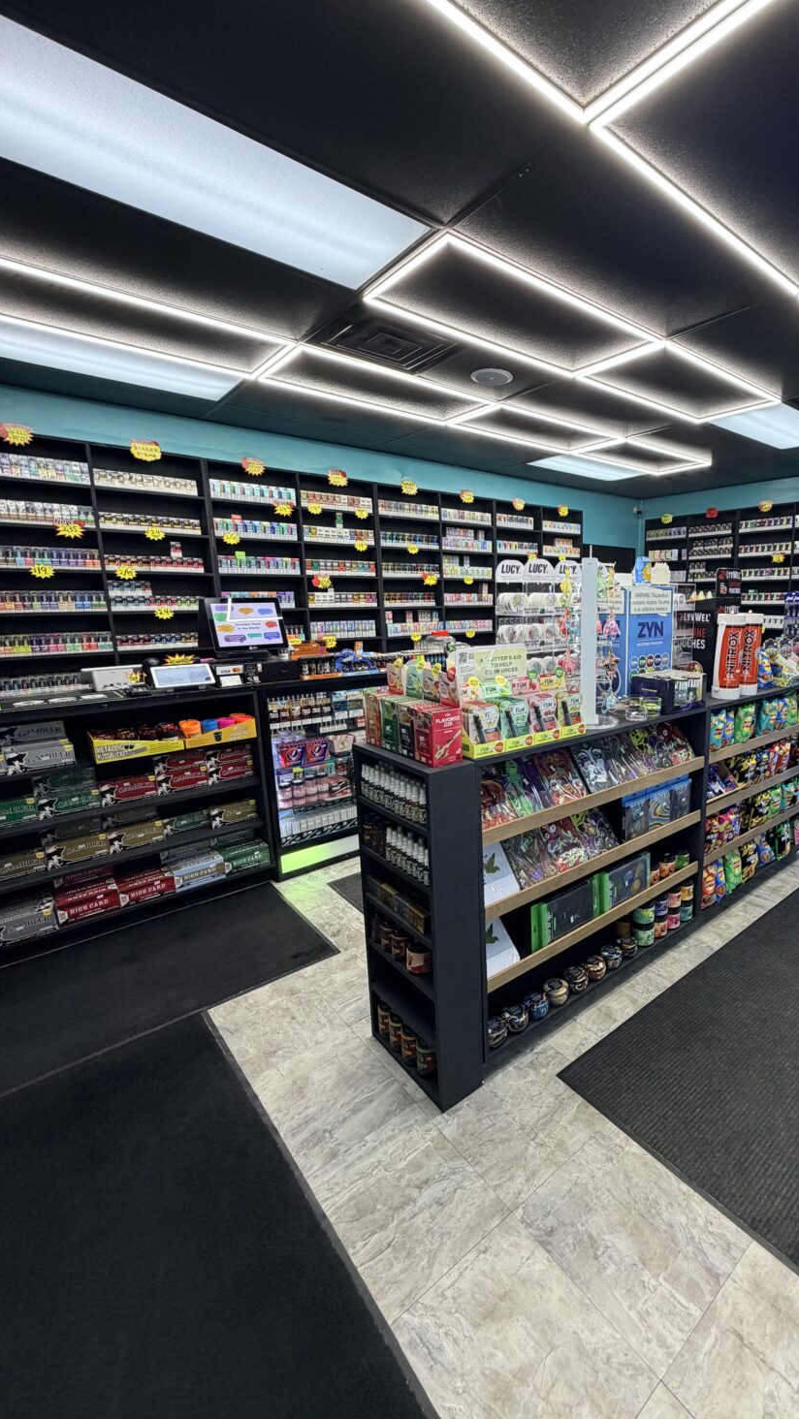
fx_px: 602
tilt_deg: -10.9
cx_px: 556
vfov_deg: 99.4
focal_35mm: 16
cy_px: 713
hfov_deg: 64.7
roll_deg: -0.2
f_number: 2.2
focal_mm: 2.22
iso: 160
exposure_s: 1/120
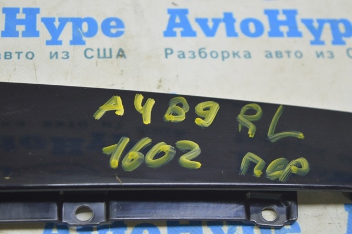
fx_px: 732
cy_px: 117
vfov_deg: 18.1
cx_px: 176
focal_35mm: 75
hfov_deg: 27.0
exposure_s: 1/20
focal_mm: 50
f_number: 5.6
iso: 400
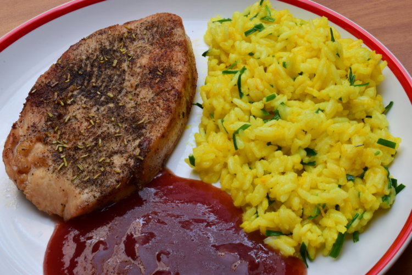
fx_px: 893
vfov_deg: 17.5
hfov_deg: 26.0
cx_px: 206
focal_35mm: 78
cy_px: 138
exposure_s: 1/4
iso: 125
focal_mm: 52
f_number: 32
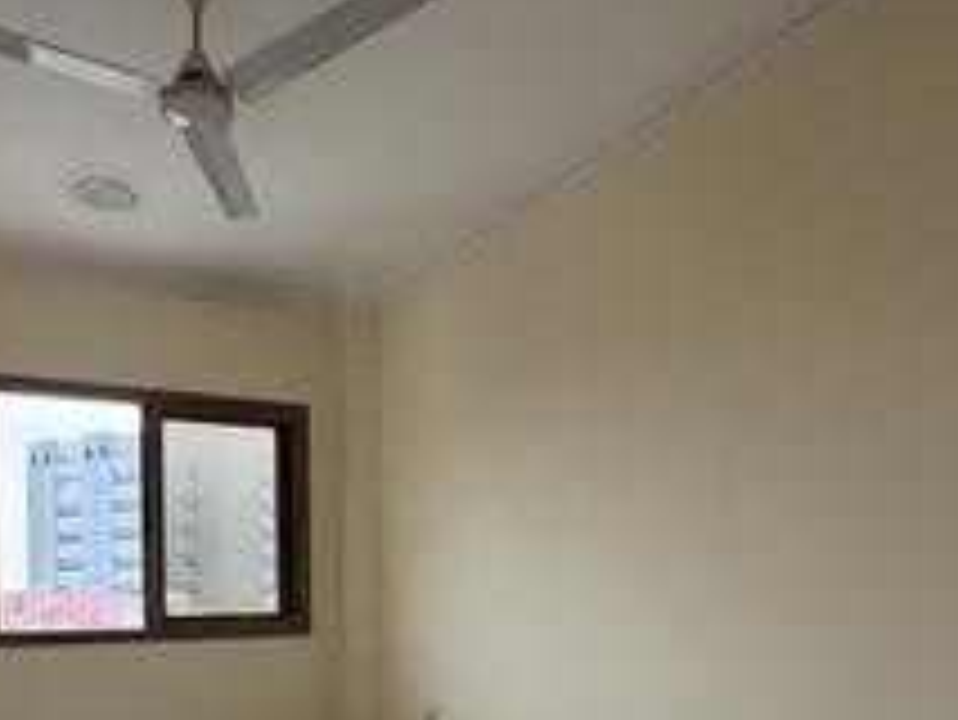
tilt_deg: -0.1
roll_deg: +0.5
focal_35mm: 30
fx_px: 831
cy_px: 605
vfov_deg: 43.9
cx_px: 331
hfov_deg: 58.8
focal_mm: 2.22
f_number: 2.2
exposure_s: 1/121
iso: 100
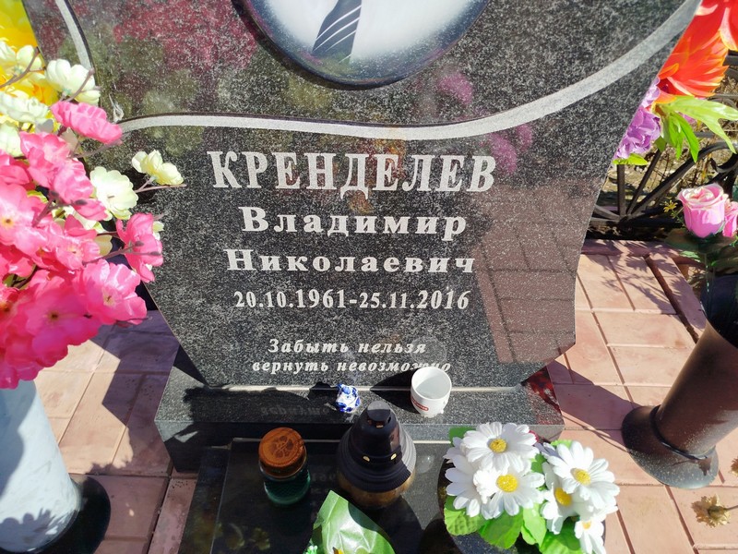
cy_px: 277
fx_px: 512
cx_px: 369
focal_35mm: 24
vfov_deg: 56.8
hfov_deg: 71.6
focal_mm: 5.31
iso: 50
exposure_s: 1/1063
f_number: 1.7
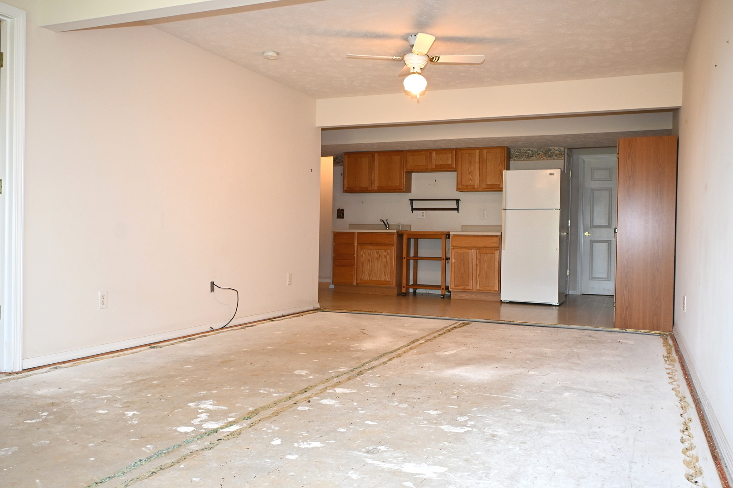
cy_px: 244
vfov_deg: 42.6
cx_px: 366
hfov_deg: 60.7
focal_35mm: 31
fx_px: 626
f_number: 4.8
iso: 720
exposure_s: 1/60
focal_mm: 20.5
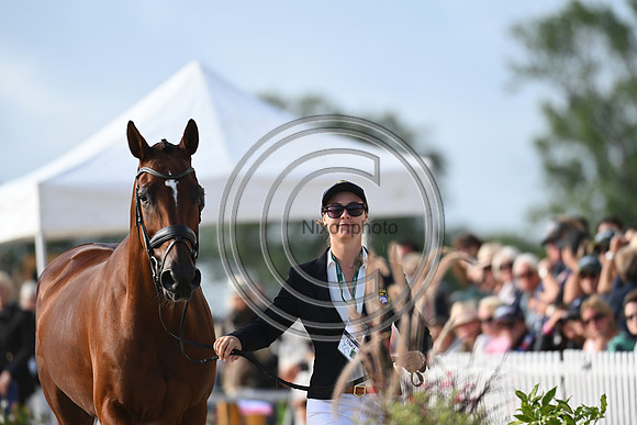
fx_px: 7079
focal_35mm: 400
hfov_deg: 5.2
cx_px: 318
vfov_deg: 3.4
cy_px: 212
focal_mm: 400
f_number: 5
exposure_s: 1/1600
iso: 640
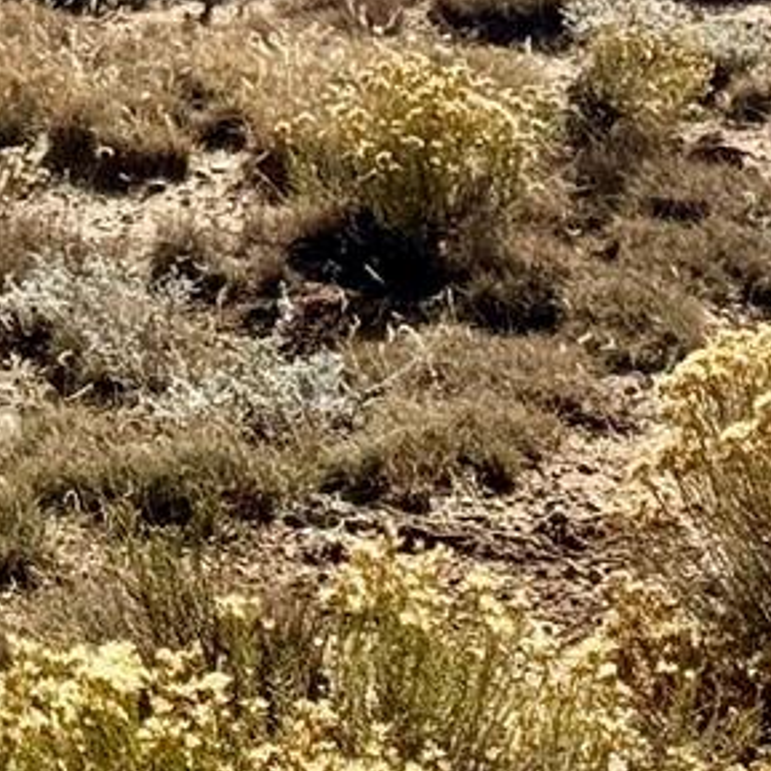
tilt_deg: -4.5
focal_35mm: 235
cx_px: -662
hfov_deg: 7.2
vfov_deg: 7.2
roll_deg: +0.8
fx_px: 5922
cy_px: -680
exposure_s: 1/10526
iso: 64
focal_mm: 6.76
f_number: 1.78
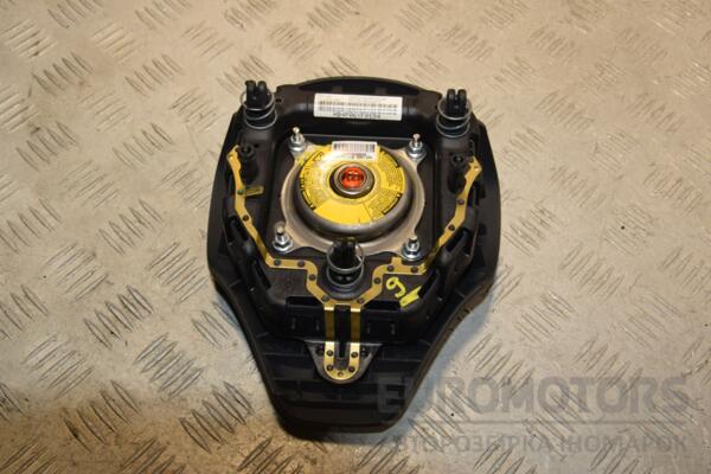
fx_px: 829
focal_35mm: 42
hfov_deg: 46.4
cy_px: 237
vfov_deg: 31.9
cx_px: 356
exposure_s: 1/200
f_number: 9
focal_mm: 28
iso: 800
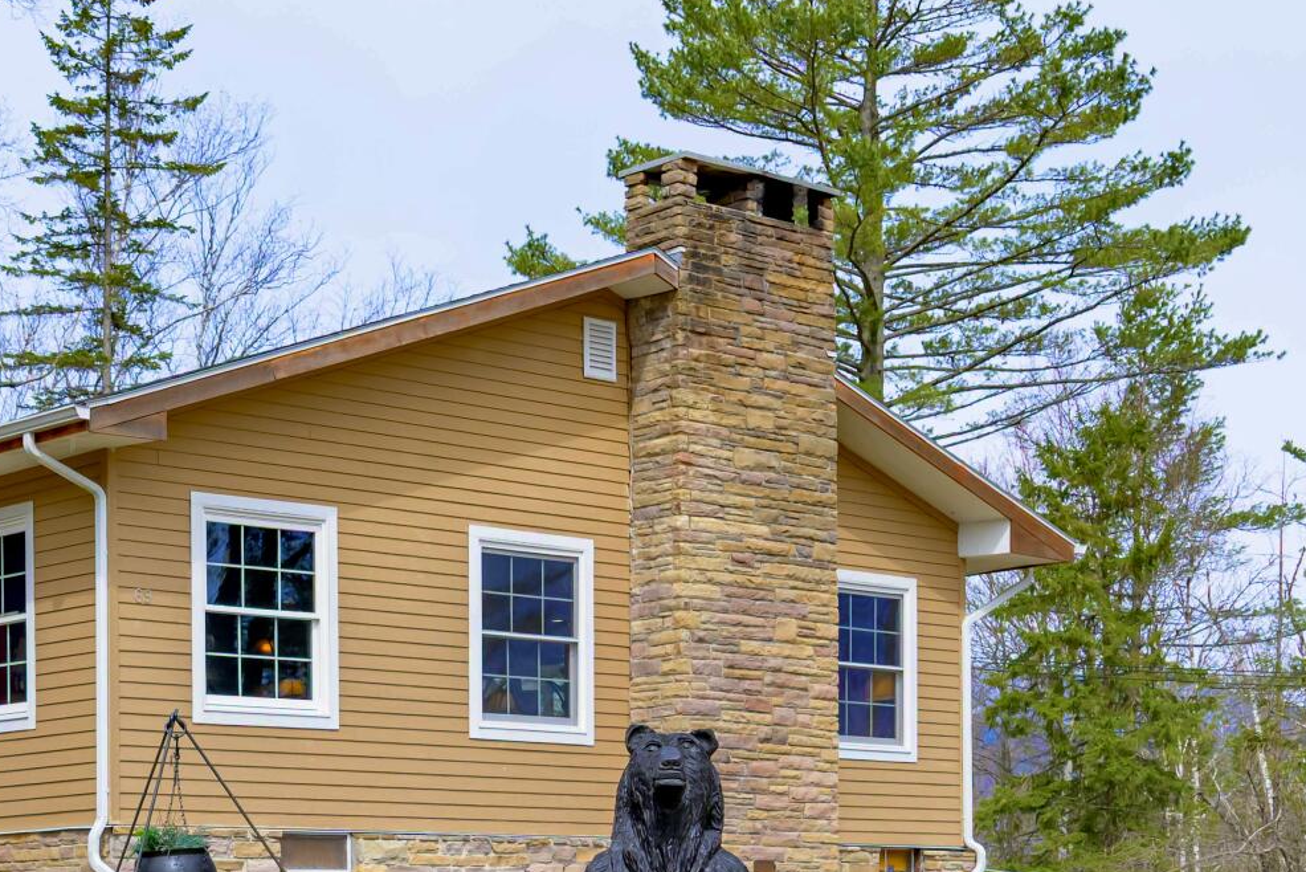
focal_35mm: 73
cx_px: 232
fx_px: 2649
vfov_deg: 18.0
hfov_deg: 27.1
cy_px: 952
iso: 500
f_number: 4
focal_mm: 24
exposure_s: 1/6400
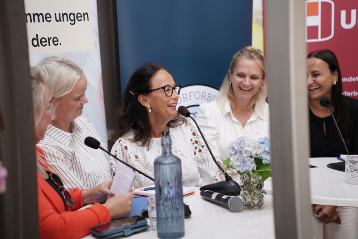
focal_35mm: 75
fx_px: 746
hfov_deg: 27.0
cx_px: 179
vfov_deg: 18.2
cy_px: 120
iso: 100
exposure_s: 1/250
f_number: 3.2
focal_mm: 75
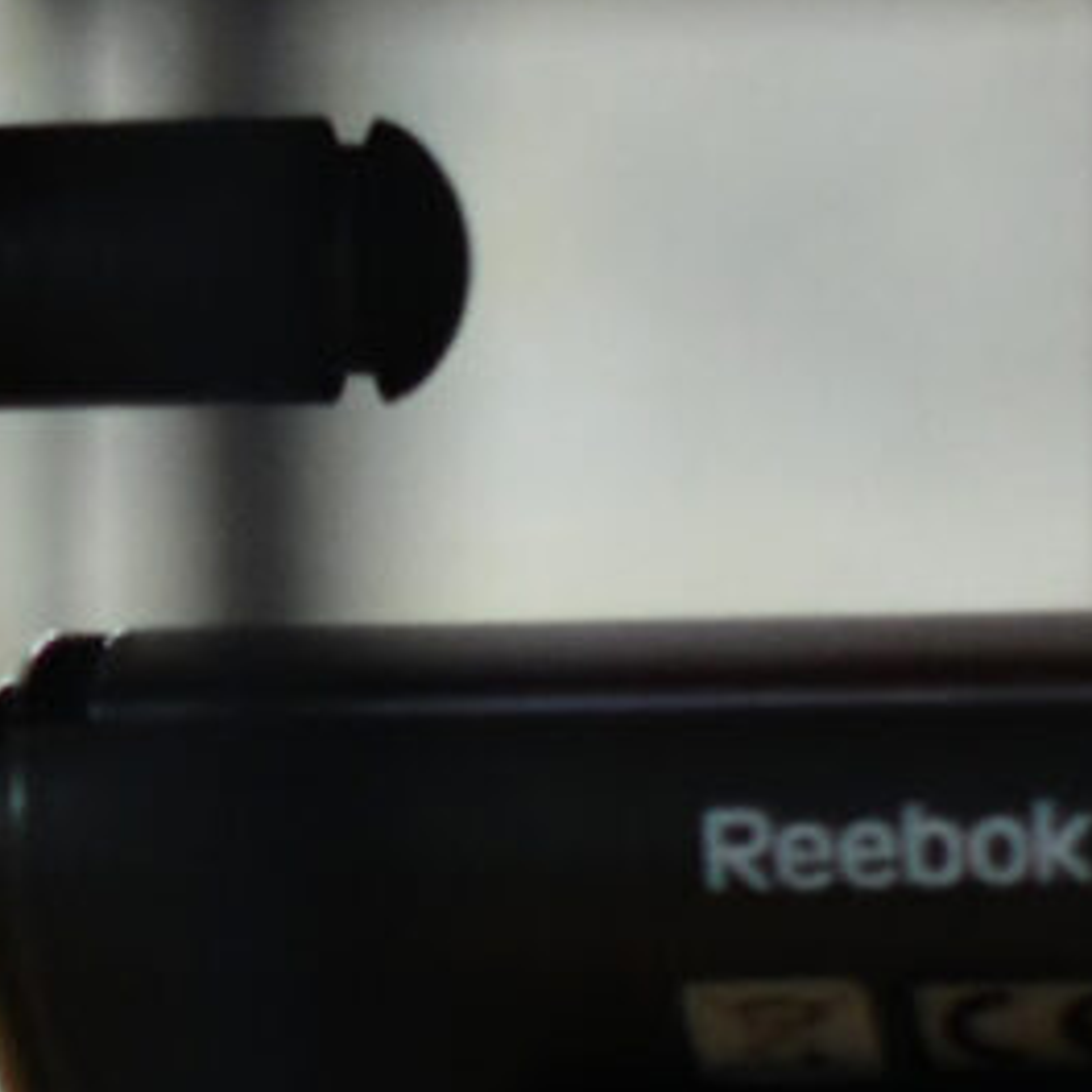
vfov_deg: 4.2
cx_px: -1866
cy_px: 1787
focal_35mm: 412
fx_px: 14704
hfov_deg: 4.1
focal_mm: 50
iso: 1600
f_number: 2
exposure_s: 1/125
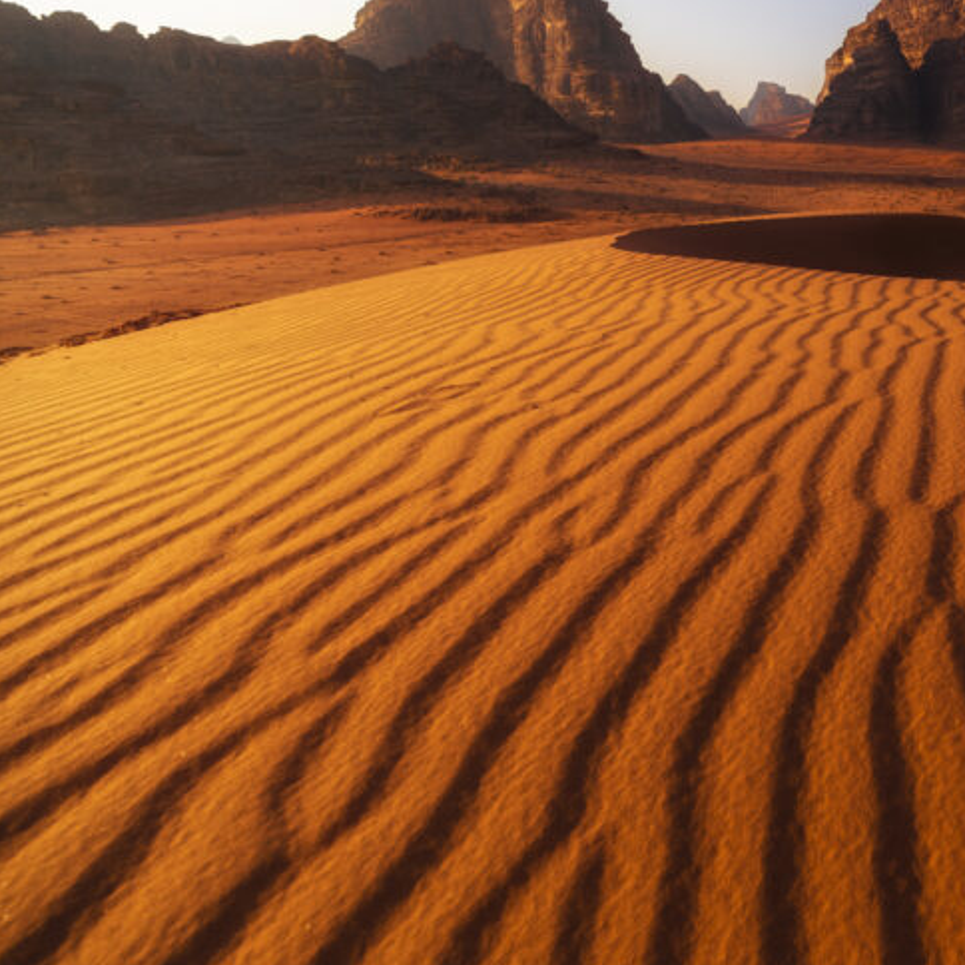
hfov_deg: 46.6
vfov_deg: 58.5
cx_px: 1017
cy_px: 374
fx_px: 852
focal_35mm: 27
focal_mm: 15
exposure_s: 1/250
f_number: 8
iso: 64
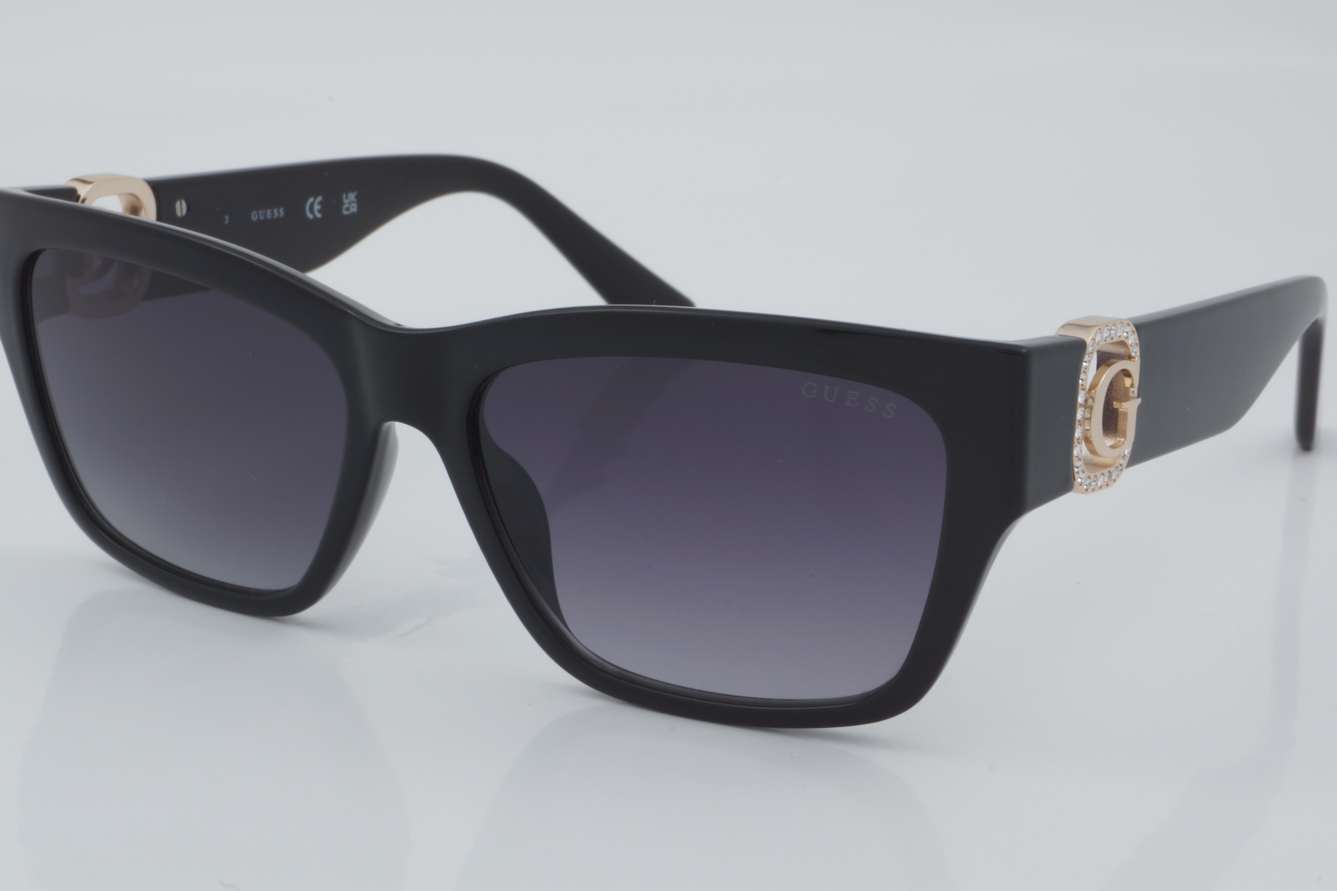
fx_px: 3139
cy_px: 447
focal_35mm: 85
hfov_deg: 24.0
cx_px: 661
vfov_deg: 16.2
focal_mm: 55
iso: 100
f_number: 32
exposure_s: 1/4
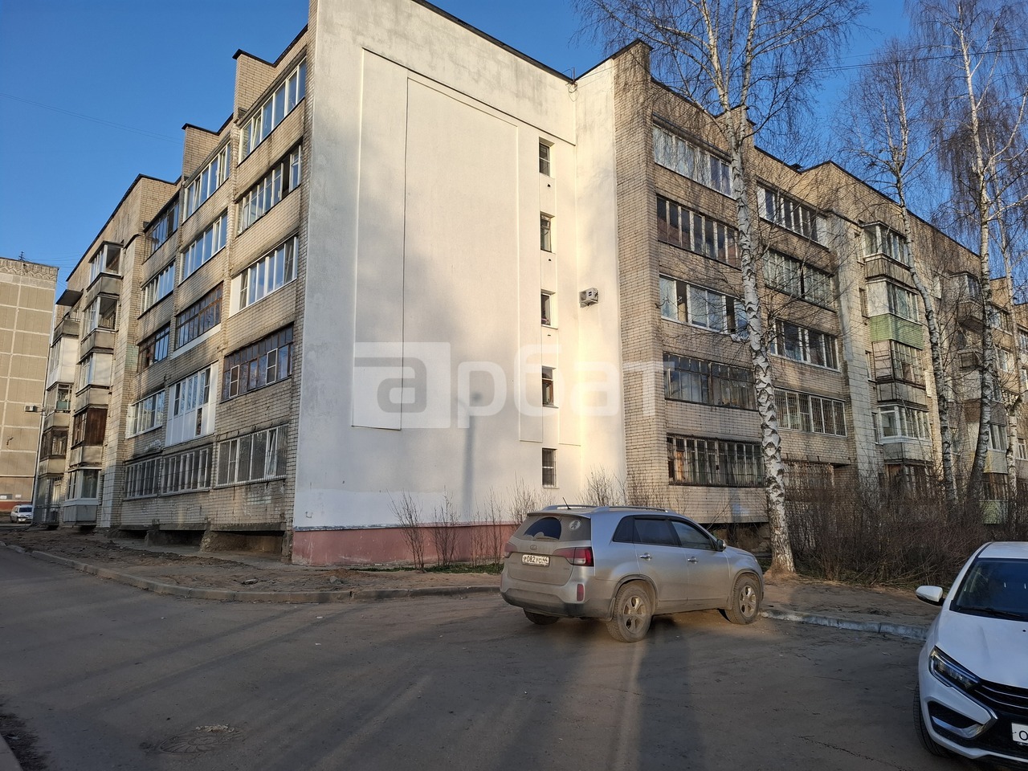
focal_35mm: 23
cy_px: 386
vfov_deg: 58.9
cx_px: 514
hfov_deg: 73.9
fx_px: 683
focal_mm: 5.54
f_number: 1.8
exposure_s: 1/628
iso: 50
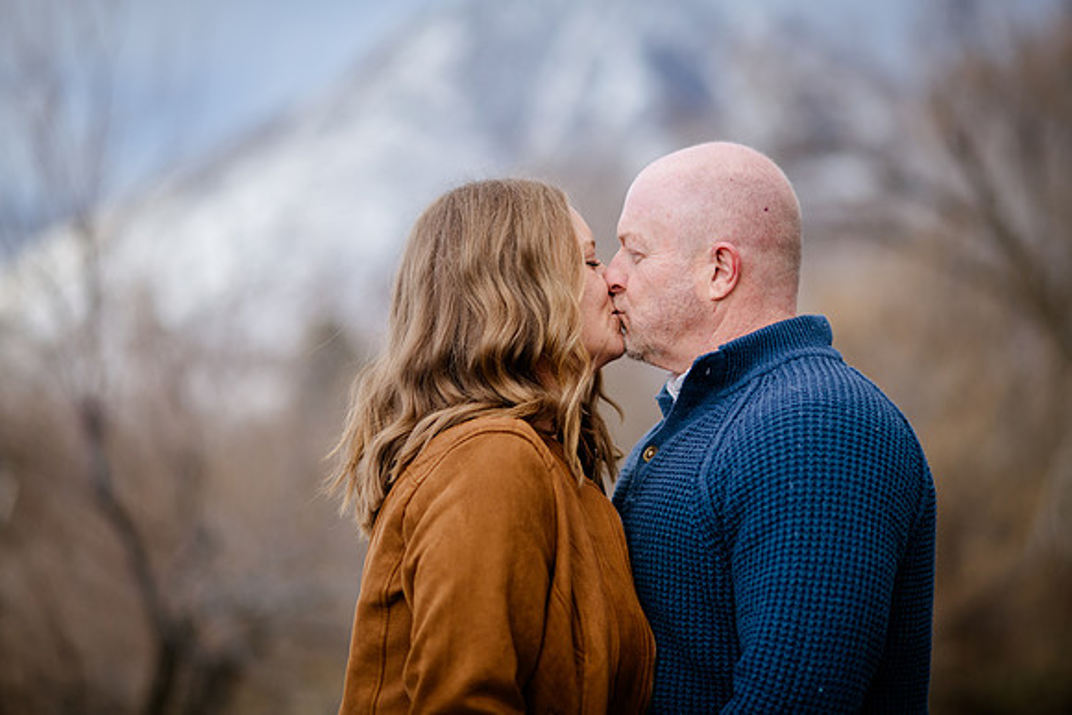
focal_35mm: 105
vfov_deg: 13.0
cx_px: 536
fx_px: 3127
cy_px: 358
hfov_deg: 19.5
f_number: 2
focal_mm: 105
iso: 200
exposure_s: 1/1250
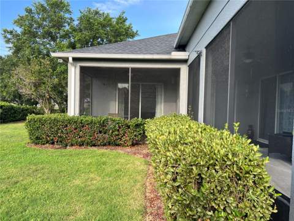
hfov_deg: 67.3
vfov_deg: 53.1
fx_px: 221
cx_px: 147
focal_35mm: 26
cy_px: 110
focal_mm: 5.7
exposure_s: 1/714
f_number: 1.5
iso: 50
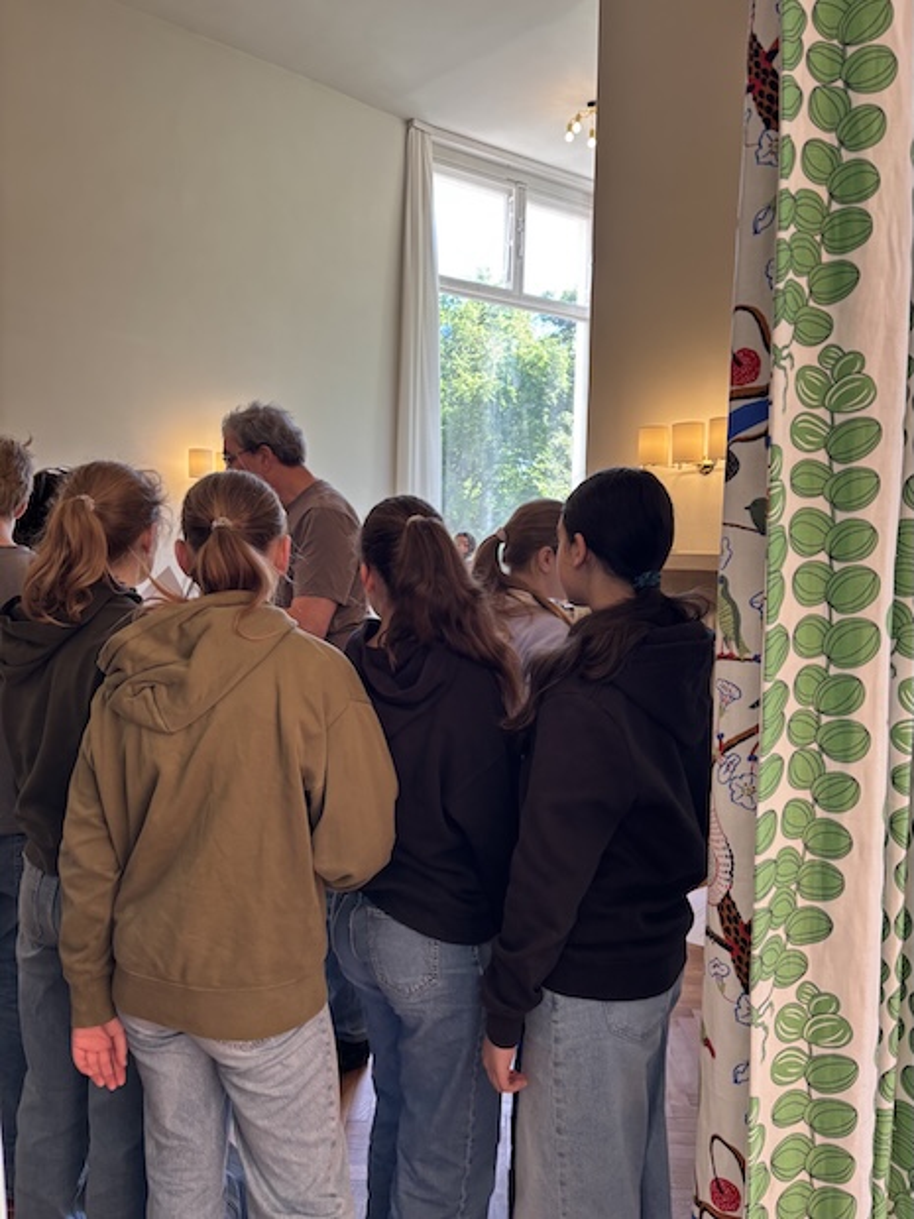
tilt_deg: -4.8
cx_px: 457
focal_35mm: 26
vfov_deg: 67.3
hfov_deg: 53.1
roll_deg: -1.8
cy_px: 610
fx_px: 915
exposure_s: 1/121
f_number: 1.6
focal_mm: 5.96
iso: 80
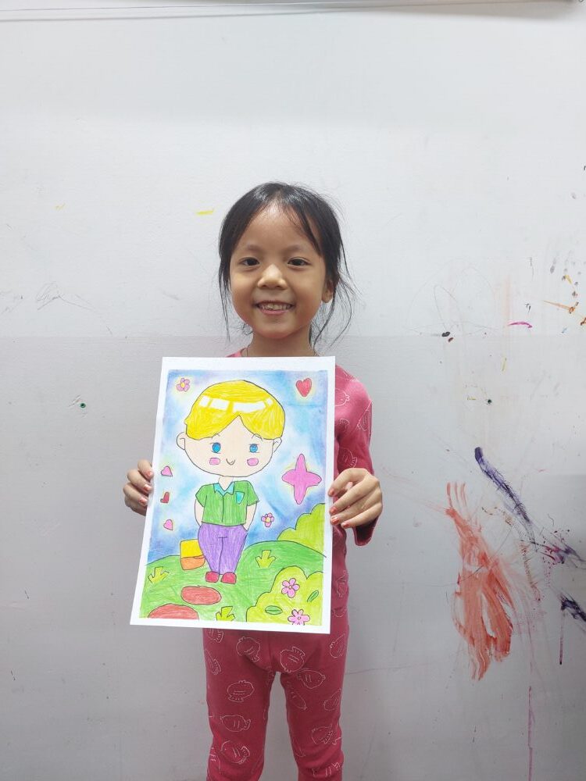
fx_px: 564
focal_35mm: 25
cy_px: 390
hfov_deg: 54.9
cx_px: 293
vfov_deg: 69.4
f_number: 1.8
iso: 64
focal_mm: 5.23
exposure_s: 1/100
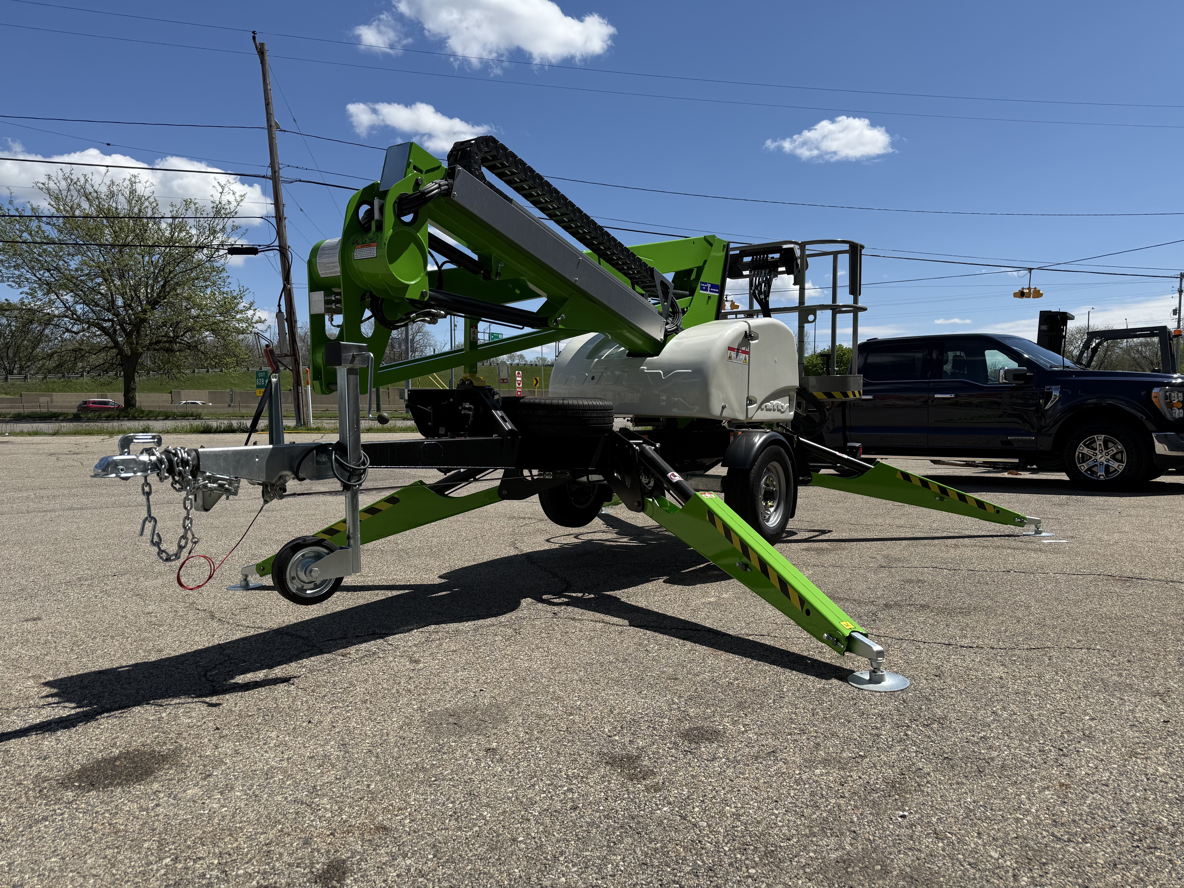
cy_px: 444
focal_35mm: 24
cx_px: 592
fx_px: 821
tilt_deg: -4.3
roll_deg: +0.7
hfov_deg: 71.6
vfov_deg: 56.8
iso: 80
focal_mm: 6.76
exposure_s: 1/5714
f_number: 1.78
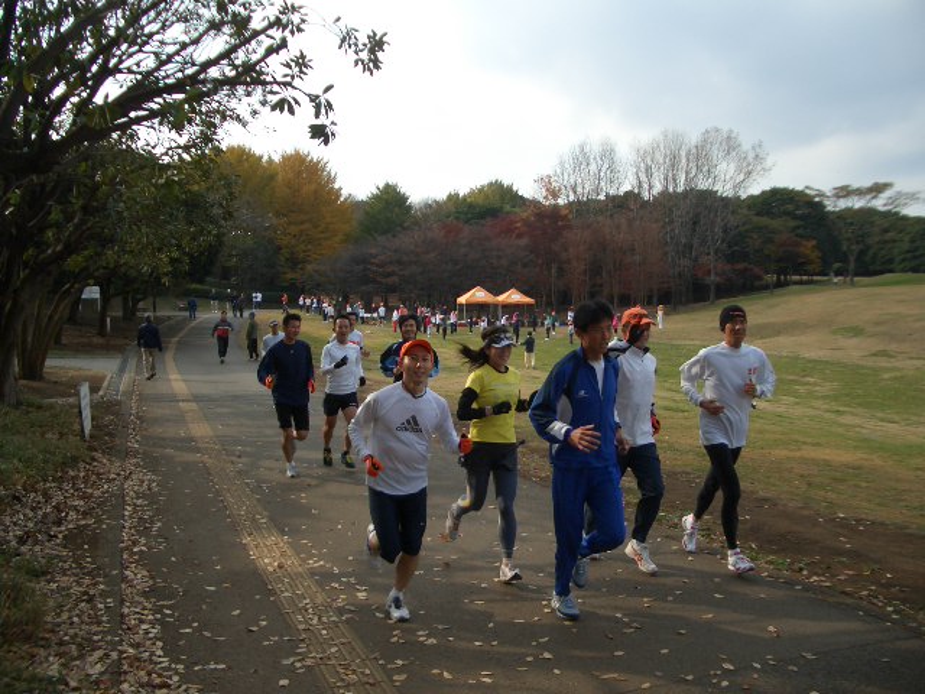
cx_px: 462
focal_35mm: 35
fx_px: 935
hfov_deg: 52.6
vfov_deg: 40.7
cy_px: 347
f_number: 2.6
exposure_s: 1/800
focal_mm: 5.8
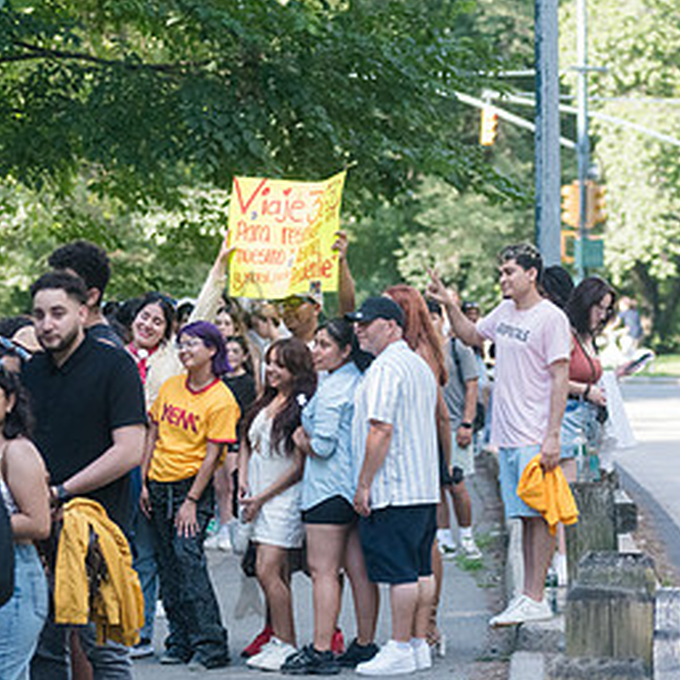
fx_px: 4267
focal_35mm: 192
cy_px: 316
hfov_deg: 9.1
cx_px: 249
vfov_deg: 9.1
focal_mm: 100
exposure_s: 1/4000
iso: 4000
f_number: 3.5
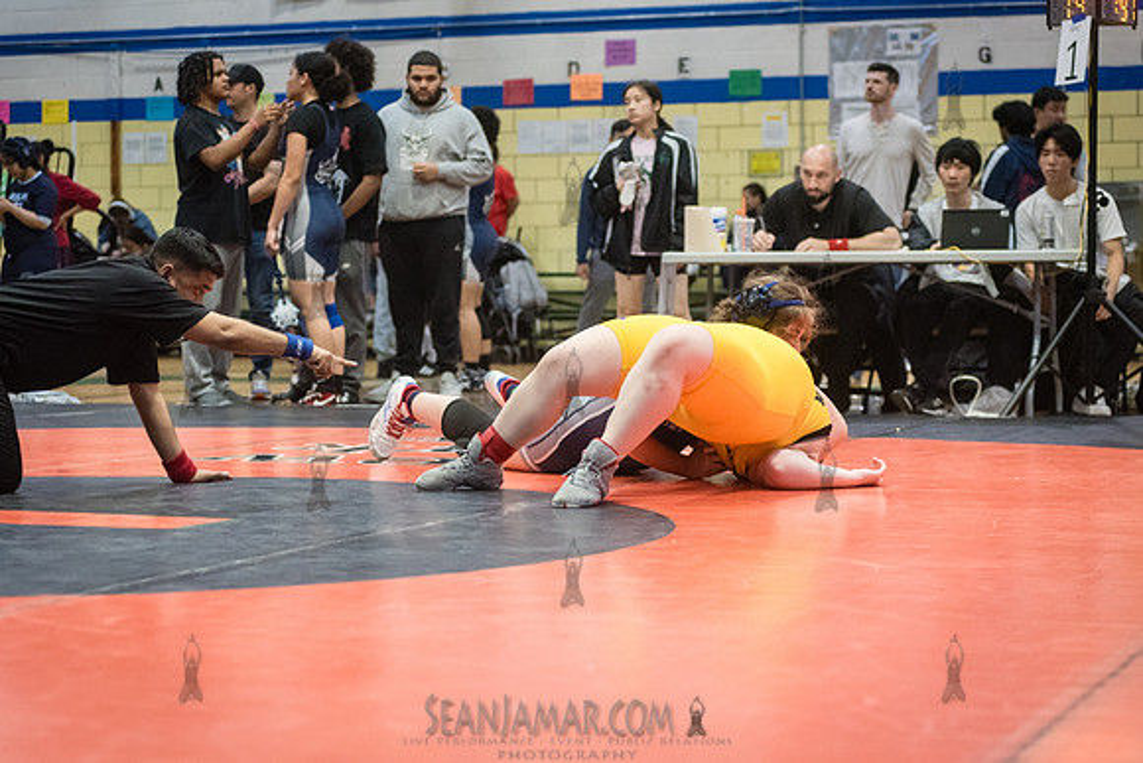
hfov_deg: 25.4
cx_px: 572
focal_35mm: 80
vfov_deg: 17.1
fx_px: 2540
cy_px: 382
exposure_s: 1/400
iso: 8000
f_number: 3.5
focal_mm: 80
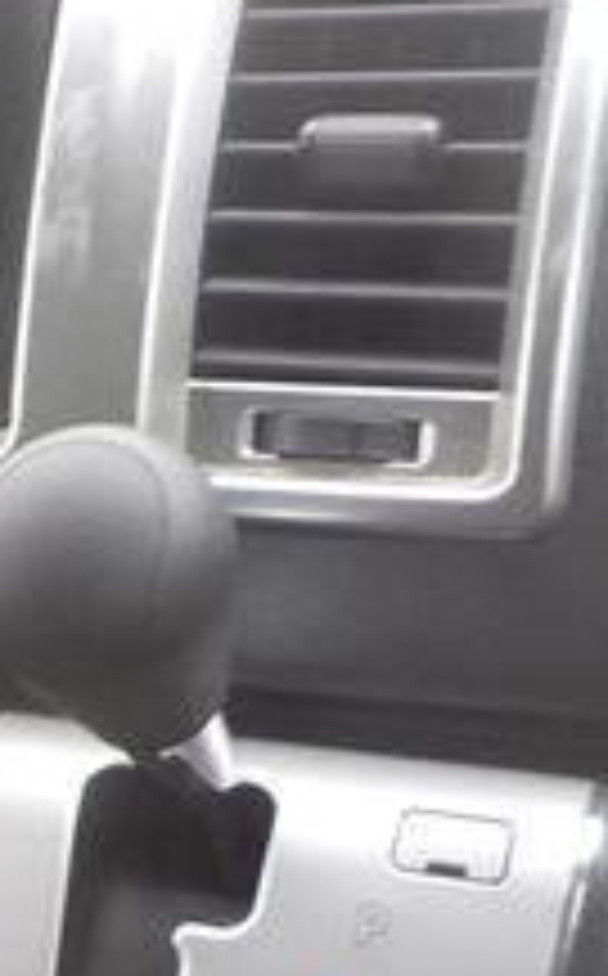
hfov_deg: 12.6
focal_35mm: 94
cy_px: 733
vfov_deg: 21.9
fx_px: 2500
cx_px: -509
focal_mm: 4.1
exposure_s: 1/80
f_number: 3.3
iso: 125
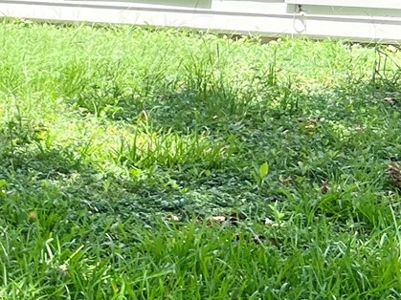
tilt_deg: -8.0
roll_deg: +0.0
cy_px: 70
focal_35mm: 127
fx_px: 1471
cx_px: -467
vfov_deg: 11.6
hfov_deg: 12.9
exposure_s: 1/949
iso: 50
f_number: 1.5
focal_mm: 5.7
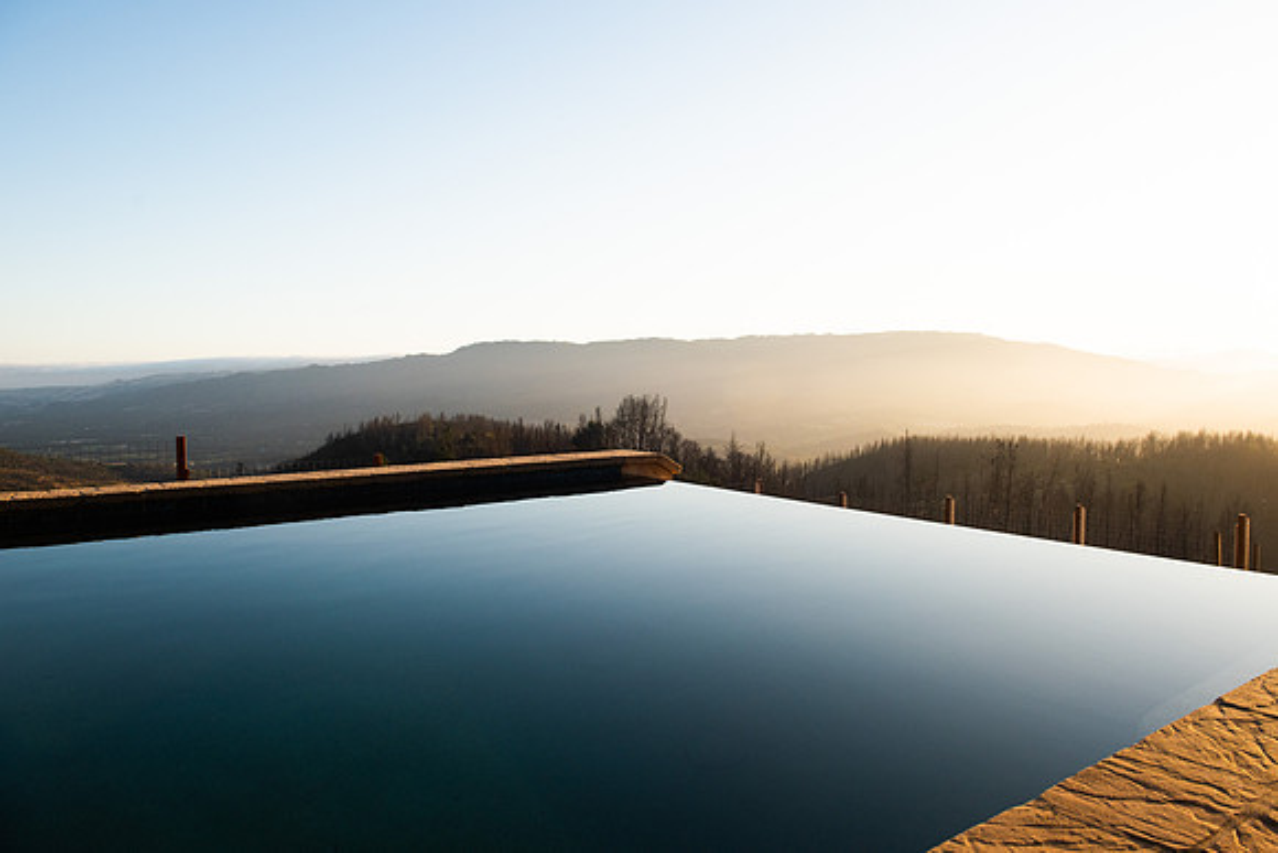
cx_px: 667
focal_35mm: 25
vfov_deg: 51.1
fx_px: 891
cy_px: 407
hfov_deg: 71.3
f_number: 5.6
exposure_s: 1/1000
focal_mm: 24
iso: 400
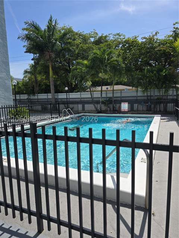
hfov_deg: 58.9
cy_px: 119
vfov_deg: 73.9
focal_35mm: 23
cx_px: 90
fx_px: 159
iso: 12
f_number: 1.7
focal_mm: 6.3
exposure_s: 1/892
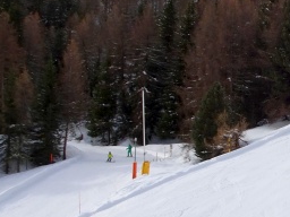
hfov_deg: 22.4
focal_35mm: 75
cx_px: 408
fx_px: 628
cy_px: 166
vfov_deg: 19.5
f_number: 3.5
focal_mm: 4.1
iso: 80
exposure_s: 1/800
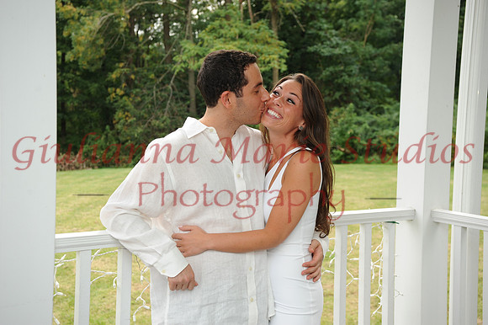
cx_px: 244
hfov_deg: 38.2
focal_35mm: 52
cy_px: 162
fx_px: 704
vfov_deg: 26.0
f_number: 5.6
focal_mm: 52
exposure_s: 1/125
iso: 500
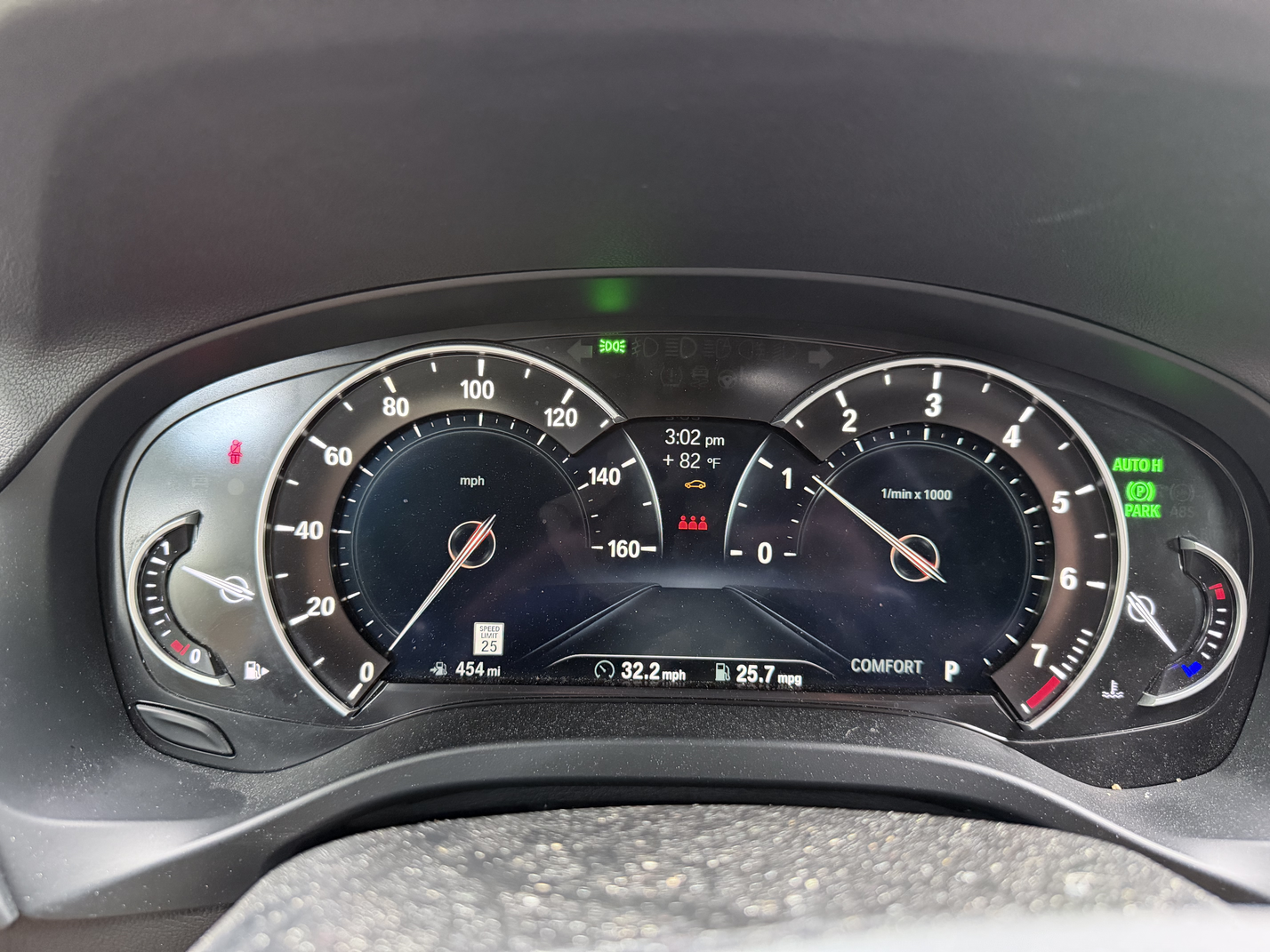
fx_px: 881
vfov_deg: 56.8
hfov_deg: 71.6
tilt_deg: -14.1
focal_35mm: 24
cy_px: 476
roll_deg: -1.5
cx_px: 635
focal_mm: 6.76
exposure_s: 1/46
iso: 800
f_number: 1.78
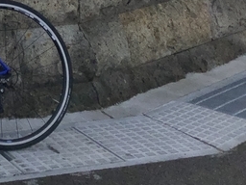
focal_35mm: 112
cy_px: -178
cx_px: -174
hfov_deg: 15.5
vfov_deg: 11.9
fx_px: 796
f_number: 1.8
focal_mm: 3.99
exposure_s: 1/4878
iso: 25
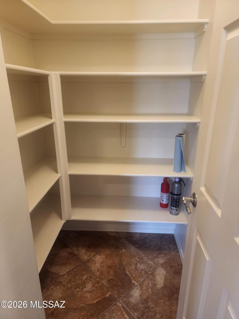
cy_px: 160
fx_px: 212
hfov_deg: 58.9
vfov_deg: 73.9
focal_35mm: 23
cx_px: 120
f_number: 1.8
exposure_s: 1/120
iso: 500
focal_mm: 6.4
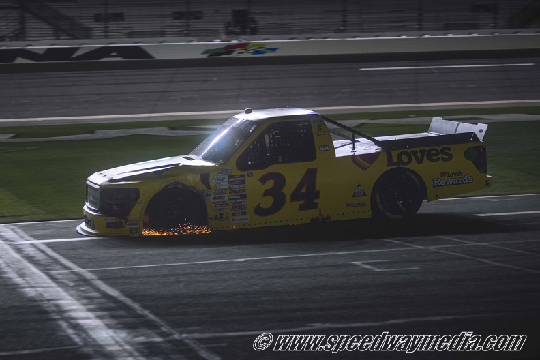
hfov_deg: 28.8
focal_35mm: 70
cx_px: 270
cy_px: 180
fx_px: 1050
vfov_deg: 19.5
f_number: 2.8
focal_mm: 70
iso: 1000
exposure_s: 1/400
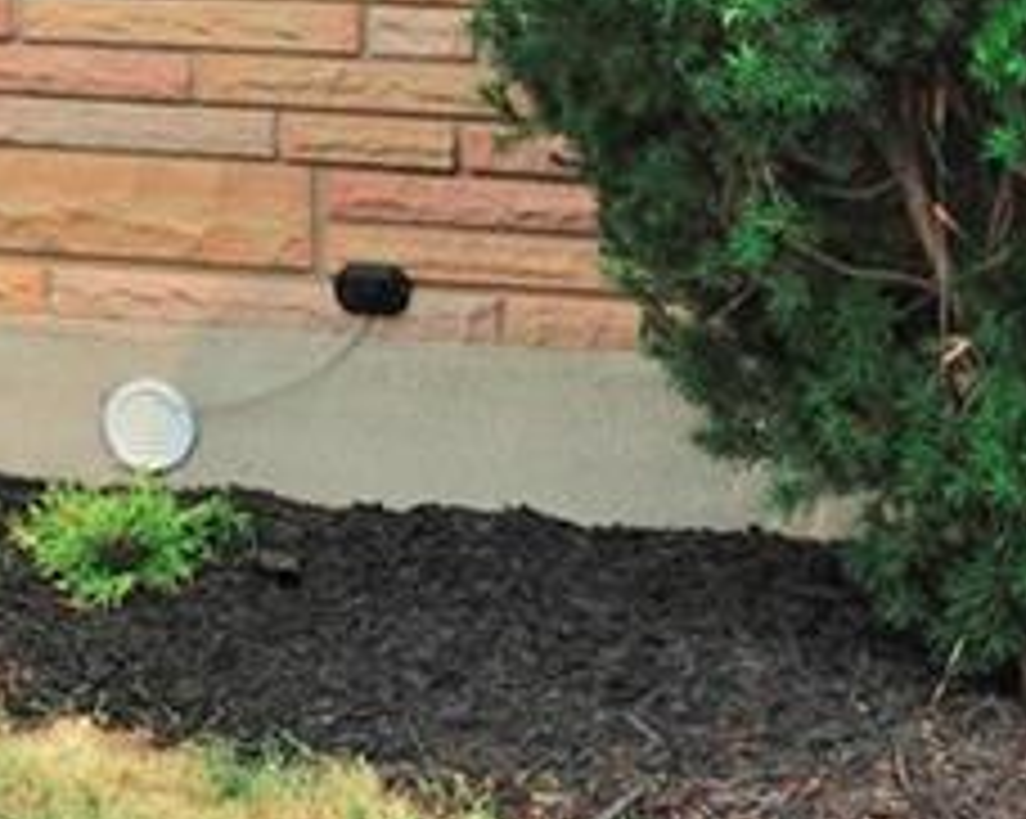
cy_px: -641
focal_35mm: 135
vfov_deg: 10.7
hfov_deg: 13.8
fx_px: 4096
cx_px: -230
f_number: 18
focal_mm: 32
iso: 320
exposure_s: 1/125
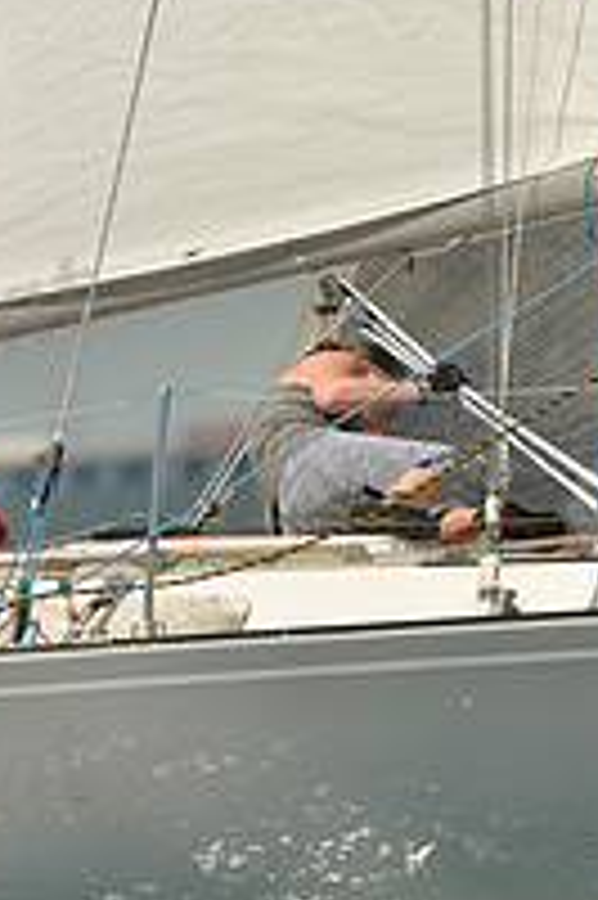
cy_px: 518
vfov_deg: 1.8
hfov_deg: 1.2
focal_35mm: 1159
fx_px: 28926
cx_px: 447
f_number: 6.3
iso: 200
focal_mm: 400
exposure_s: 1/1600
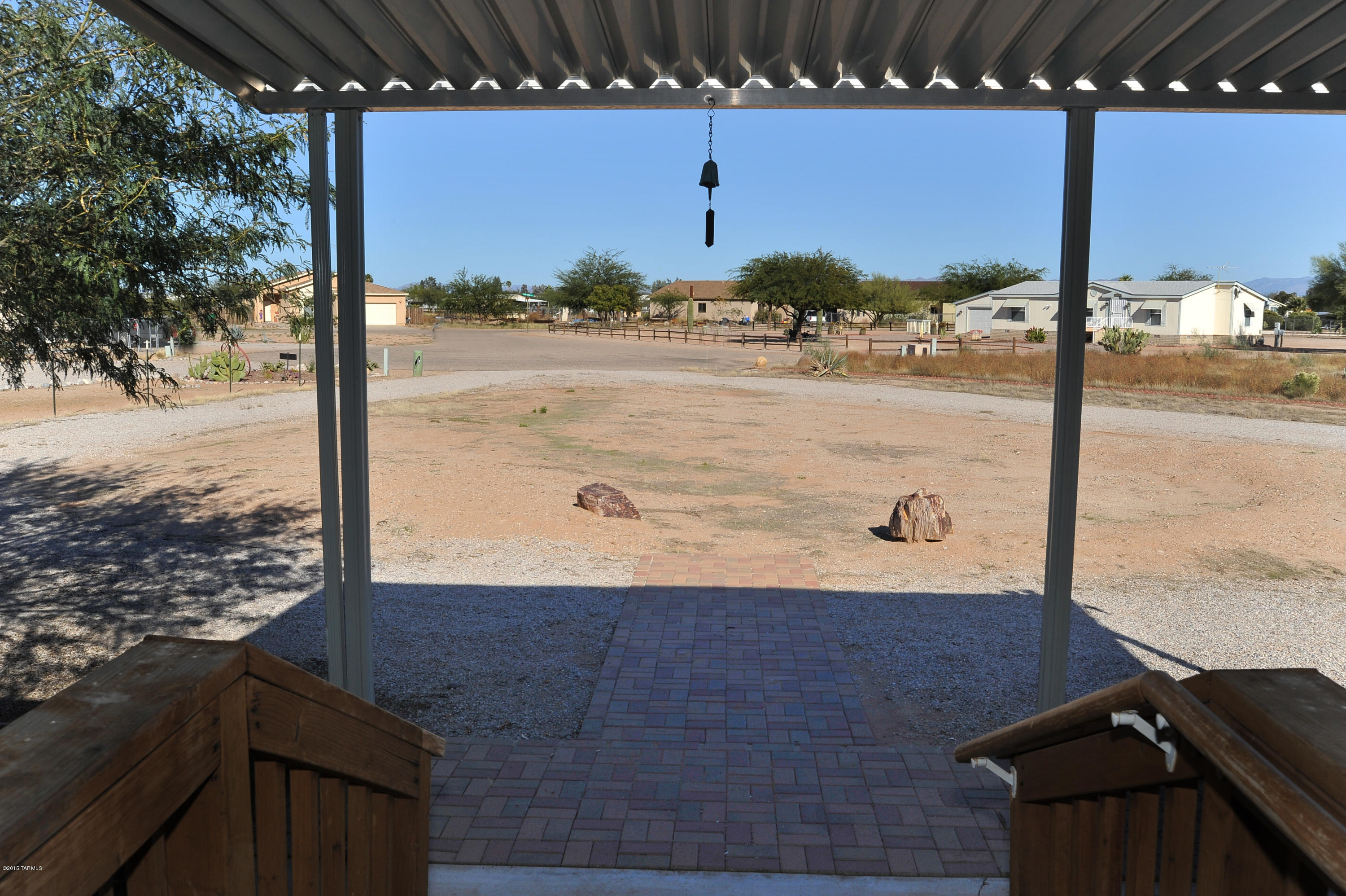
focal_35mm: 32
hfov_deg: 58.7
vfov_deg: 41.1
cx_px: 673
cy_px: 448
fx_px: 1196
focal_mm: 32
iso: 320
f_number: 14
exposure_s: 1/320
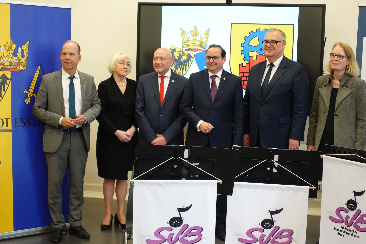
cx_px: 183
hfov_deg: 31.4
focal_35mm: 64
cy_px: 122
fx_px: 651
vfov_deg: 21.2
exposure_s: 1/80
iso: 1250
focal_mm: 23.64
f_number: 2.8
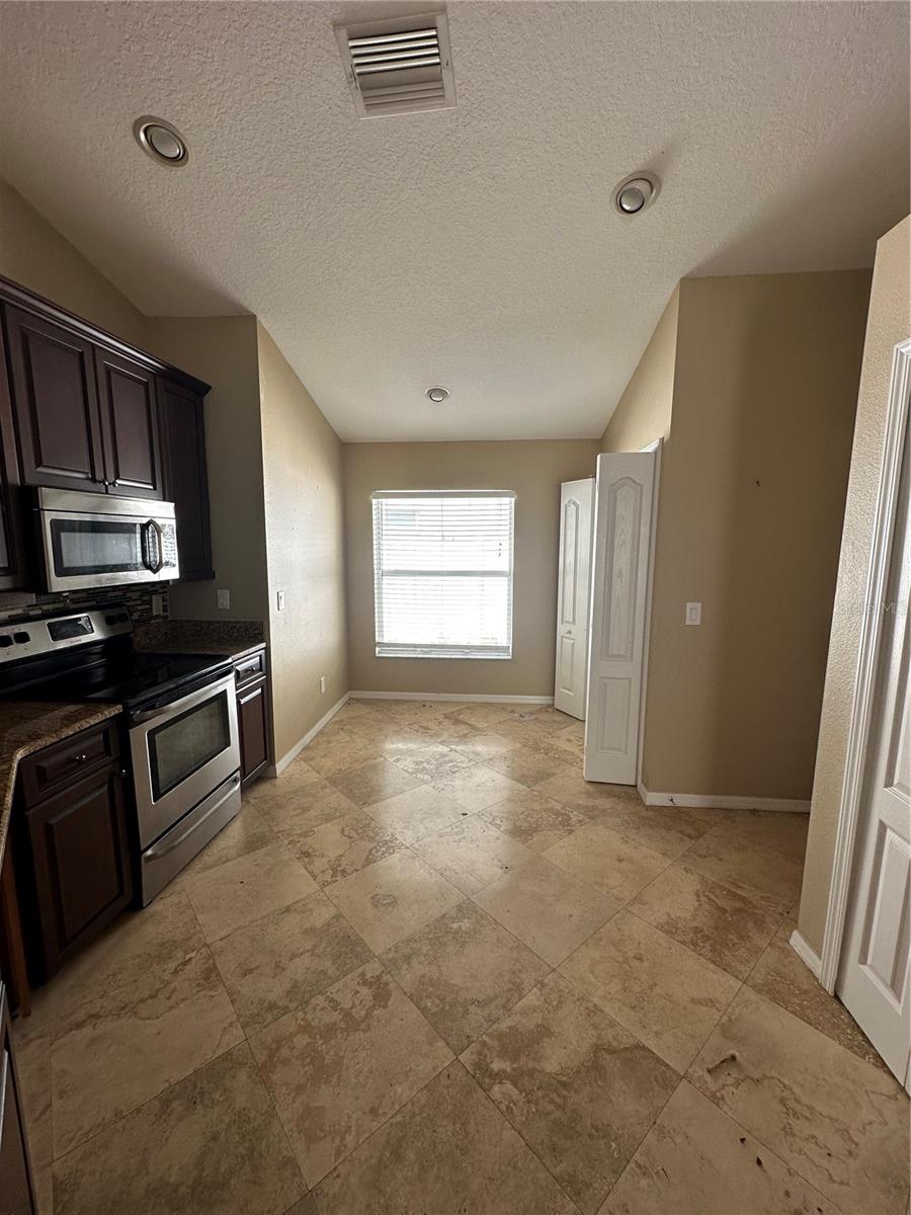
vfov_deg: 102.1
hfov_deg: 85.7
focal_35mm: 14
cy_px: 608
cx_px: 456
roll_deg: +0.2
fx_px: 491
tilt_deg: -8.0
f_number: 2.2
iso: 40
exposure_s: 1/145
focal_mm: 2.22
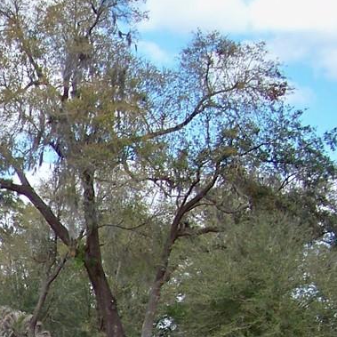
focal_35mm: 123
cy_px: 388
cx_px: -196
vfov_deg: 13.8
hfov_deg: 13.2
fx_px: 1355
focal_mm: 5.85
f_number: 2.8
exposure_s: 1/400
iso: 64
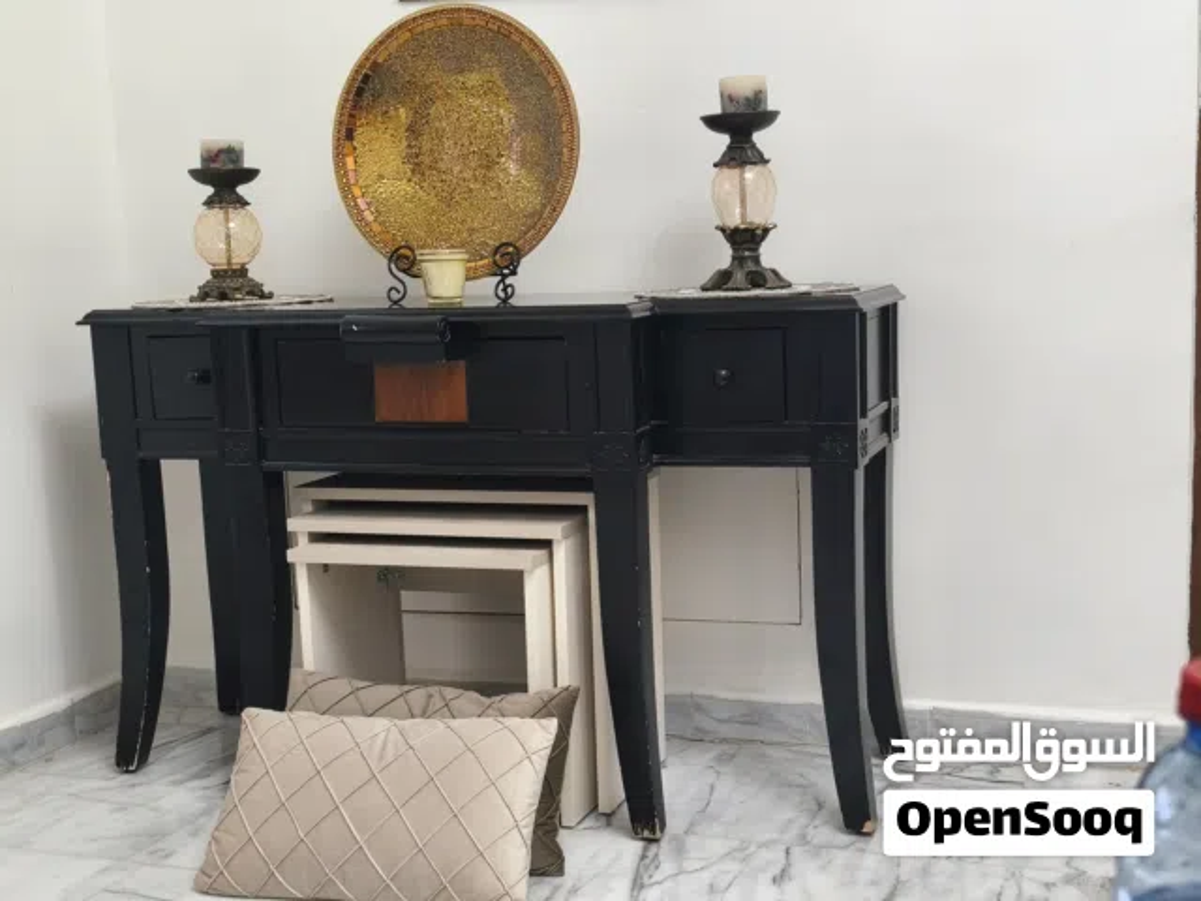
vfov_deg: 31.5
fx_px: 1596
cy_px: 450
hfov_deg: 41.2
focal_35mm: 46
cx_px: 600
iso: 1250
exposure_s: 1/33.3
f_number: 1.65
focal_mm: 6.14
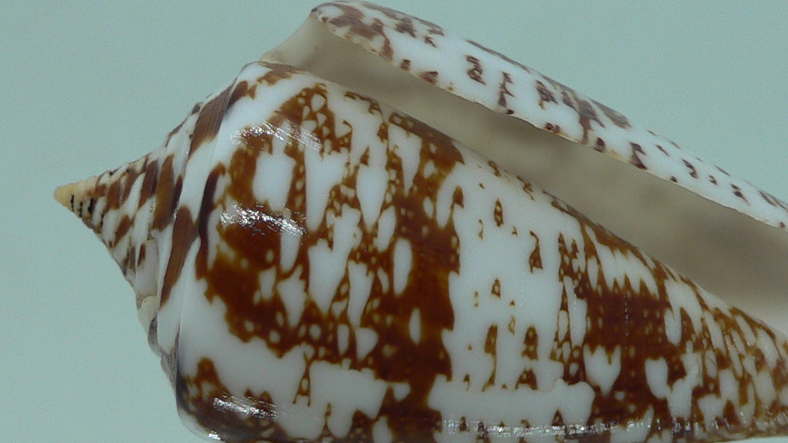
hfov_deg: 30.4
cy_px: 324
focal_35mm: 69
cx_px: 506
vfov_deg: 17.4
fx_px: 1442
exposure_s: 1/60
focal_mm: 4.6
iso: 80
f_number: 2.8
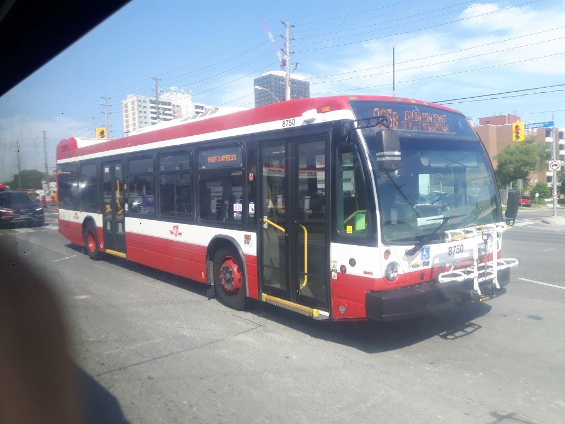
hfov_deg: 58.4
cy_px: 212
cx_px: 282
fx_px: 506
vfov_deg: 45.4
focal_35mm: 31
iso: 40
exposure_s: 1/311
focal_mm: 3.7
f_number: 1.9
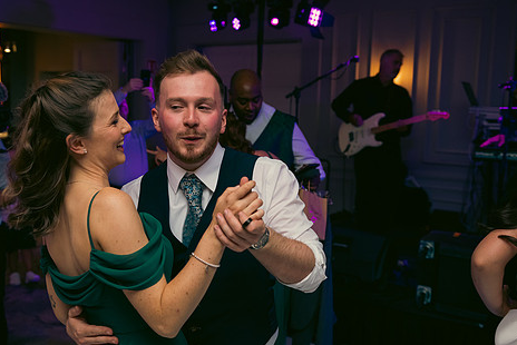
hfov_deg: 48.2
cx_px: 214
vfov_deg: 33.4
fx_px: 575
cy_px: 171
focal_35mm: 40
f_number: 3.5
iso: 800
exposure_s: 1/160
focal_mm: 32
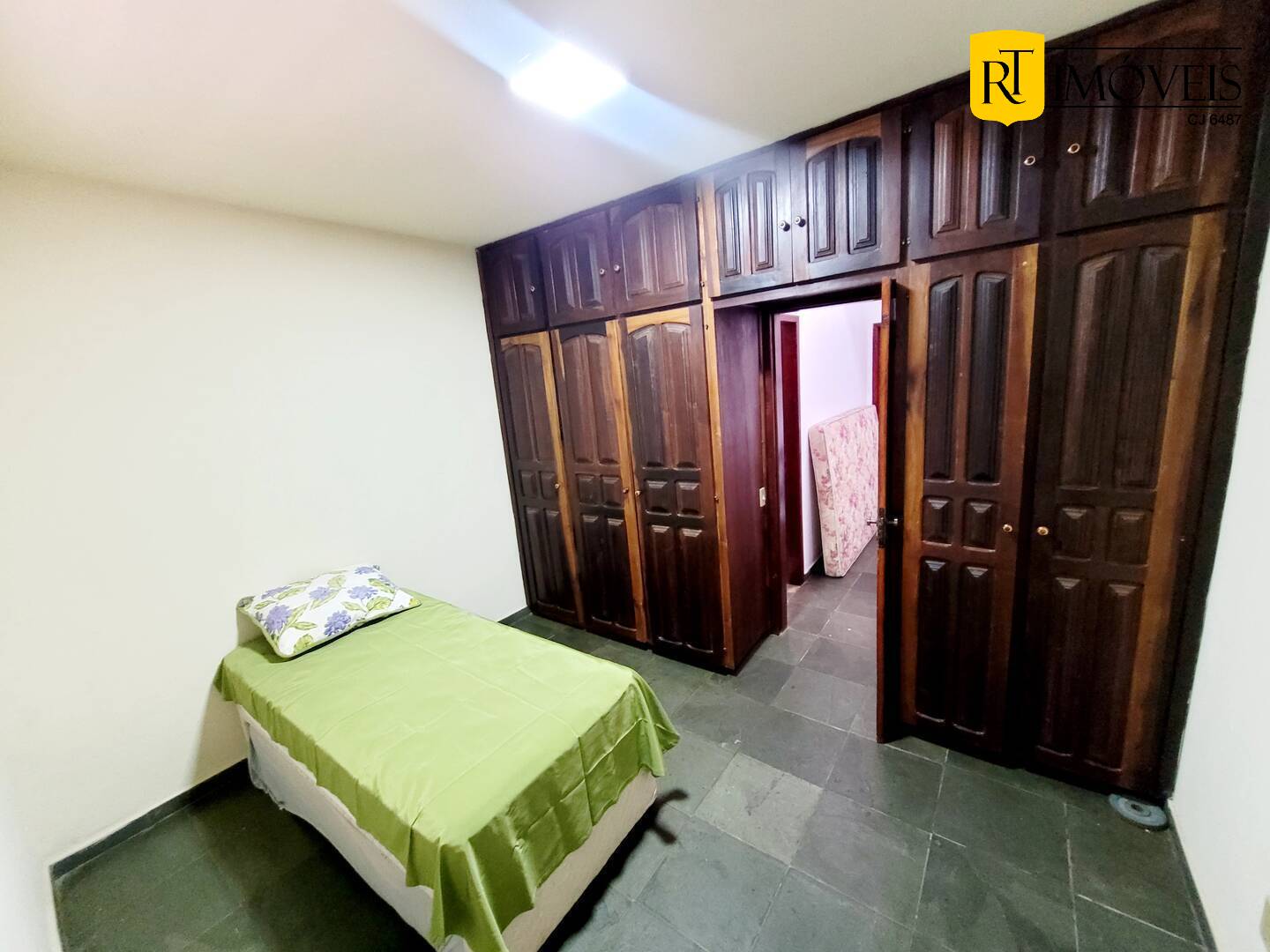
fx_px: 477
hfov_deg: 106.2
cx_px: 635
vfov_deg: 89.9
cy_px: 476
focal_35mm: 13
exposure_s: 1/30
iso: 500
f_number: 2.2
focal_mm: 1.74
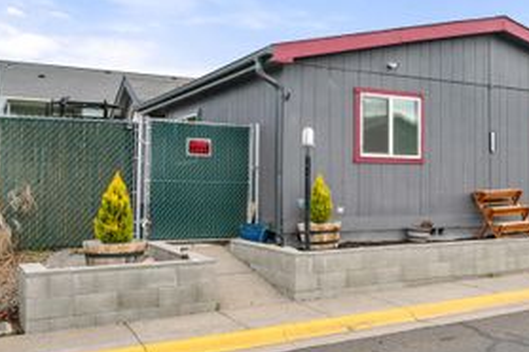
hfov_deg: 44.6
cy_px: 191
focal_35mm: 43
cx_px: 360
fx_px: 632
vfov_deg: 31.2
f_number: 8
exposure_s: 1/640
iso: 400
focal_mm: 24
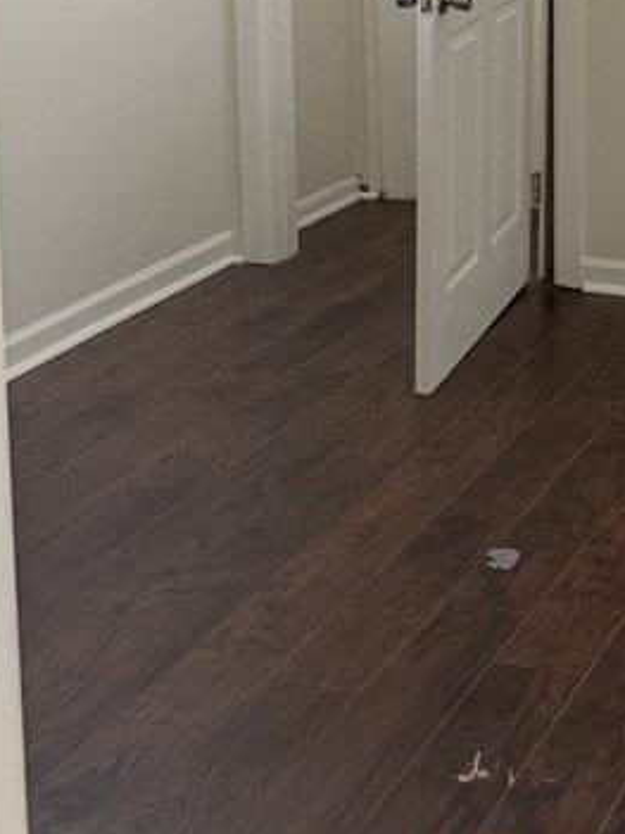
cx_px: 896
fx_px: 1686
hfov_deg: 18.9
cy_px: 21
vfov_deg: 26.5
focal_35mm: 70
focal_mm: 6.76
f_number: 1.78
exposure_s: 1/60
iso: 250
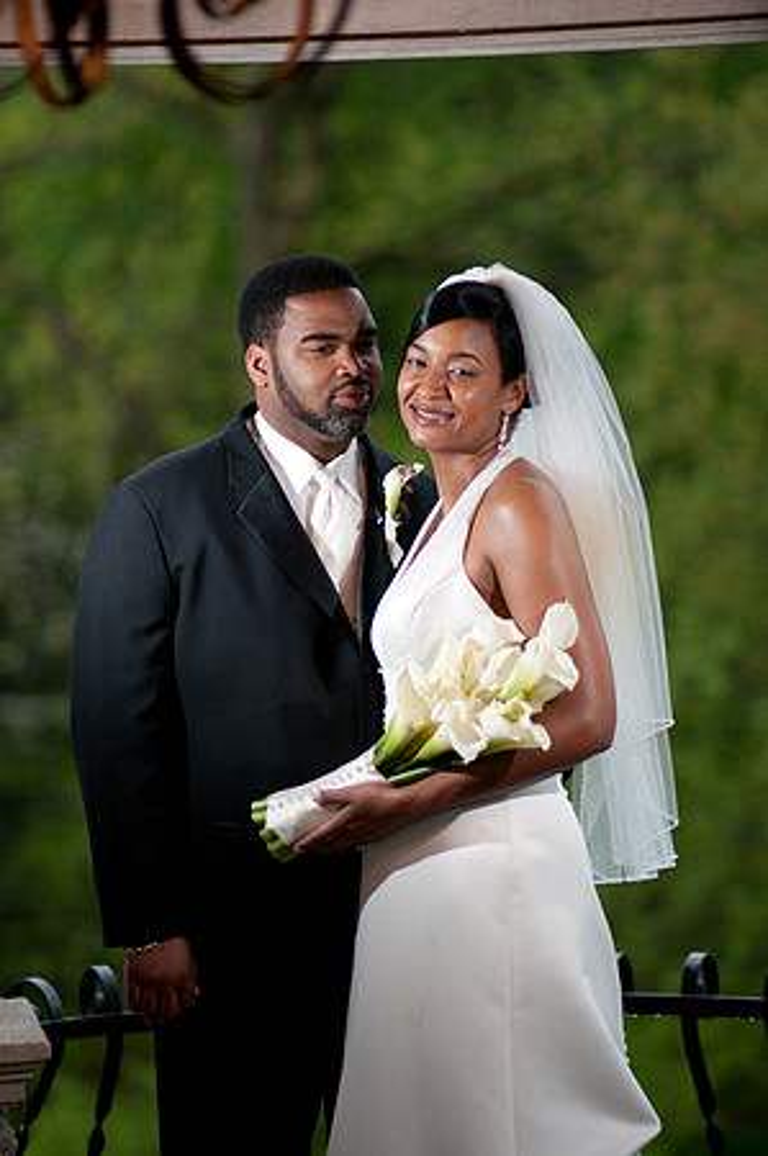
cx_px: 384
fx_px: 4089
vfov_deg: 16.1
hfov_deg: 10.7
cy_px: 578
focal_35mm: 128
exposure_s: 1/250
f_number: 1.4
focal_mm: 85
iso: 400
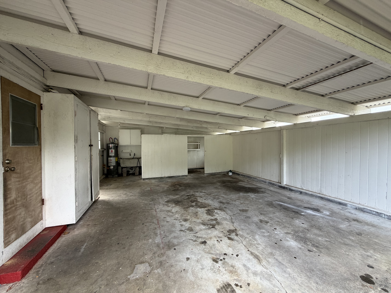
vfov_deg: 85.7
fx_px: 158
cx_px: 196
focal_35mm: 14
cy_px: 146
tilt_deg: -0.4
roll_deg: +1.4
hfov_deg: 102.1
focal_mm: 2.22
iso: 100
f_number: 2.2
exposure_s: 1/121
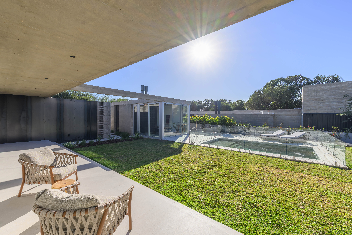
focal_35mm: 14
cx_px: 176
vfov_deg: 81.2
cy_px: 118
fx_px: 137
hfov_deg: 104.3
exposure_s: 1/400
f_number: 11
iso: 80
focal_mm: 14
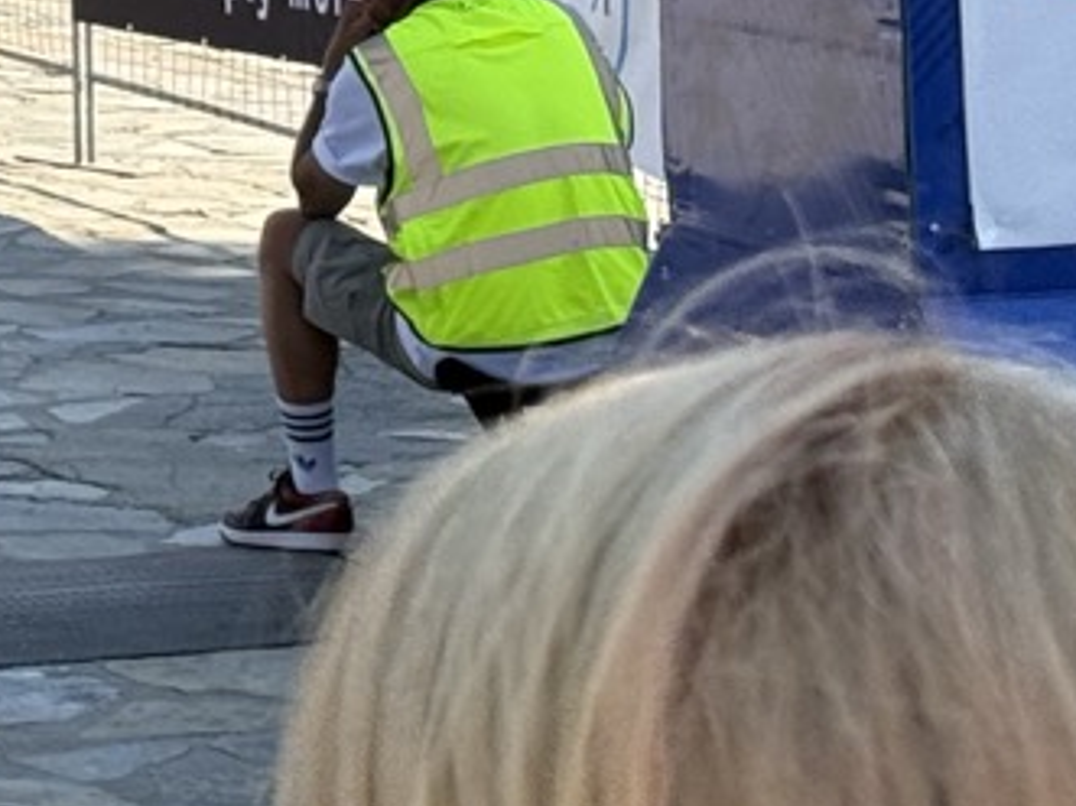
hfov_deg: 9.4
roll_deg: +0.5
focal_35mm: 203
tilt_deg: +1.0
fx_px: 6308
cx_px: -683
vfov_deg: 7.1
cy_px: -614
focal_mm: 6.76
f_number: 1.78
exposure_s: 1/2667
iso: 64
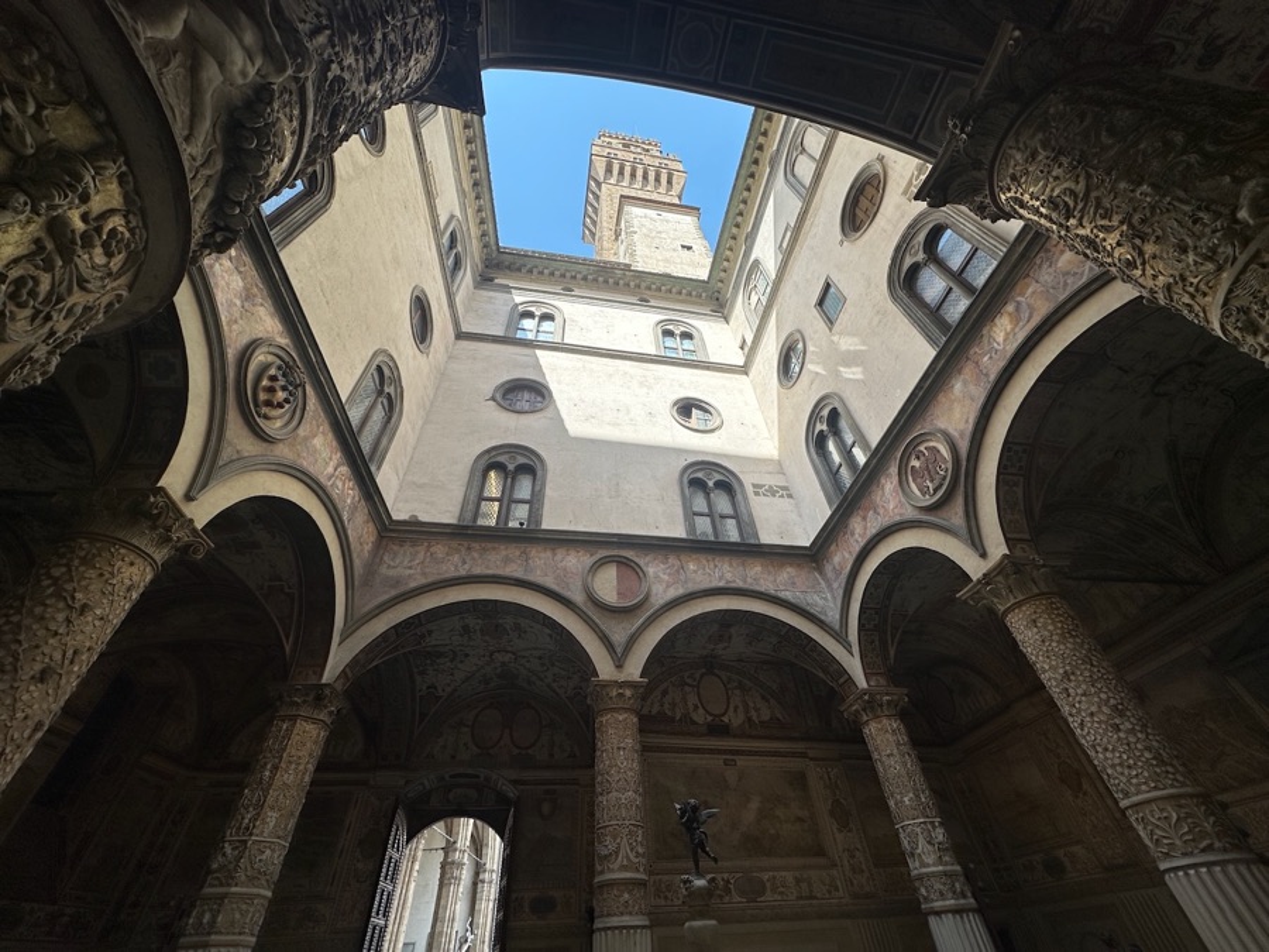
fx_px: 513
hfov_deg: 102.1
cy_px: 476
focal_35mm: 14
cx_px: 634
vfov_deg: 85.7
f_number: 2.2
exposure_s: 1/500
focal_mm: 2.22
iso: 40
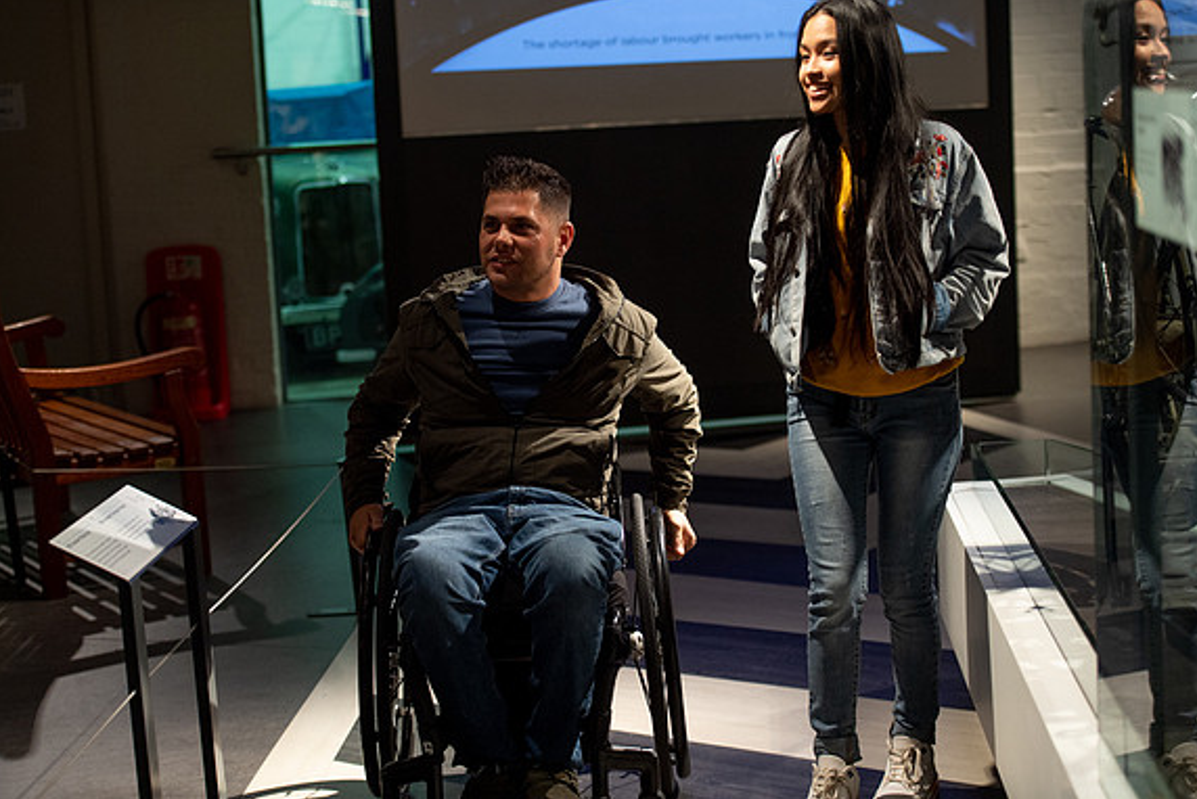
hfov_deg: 28.4
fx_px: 2362
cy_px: 401
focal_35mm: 71
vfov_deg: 19.2
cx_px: 603
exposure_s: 1/125
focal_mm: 70
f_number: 2.8
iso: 1600
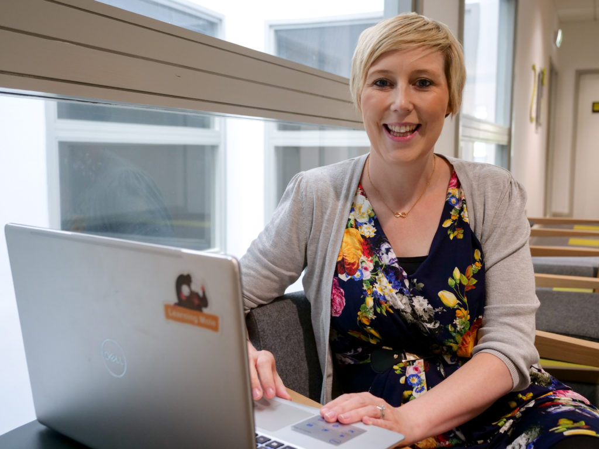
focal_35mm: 38
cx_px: 300
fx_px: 658
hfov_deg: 49.0
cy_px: 224
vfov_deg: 37.7
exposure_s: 1/60
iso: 400
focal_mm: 19
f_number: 3.2
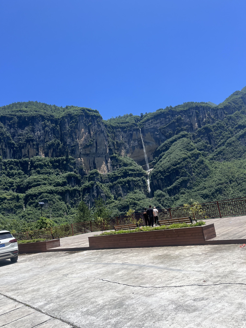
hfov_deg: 53.1
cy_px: 164
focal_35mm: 26
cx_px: 123
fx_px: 246
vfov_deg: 67.3
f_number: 1.6
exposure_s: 1/2755
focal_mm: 5.1
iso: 50
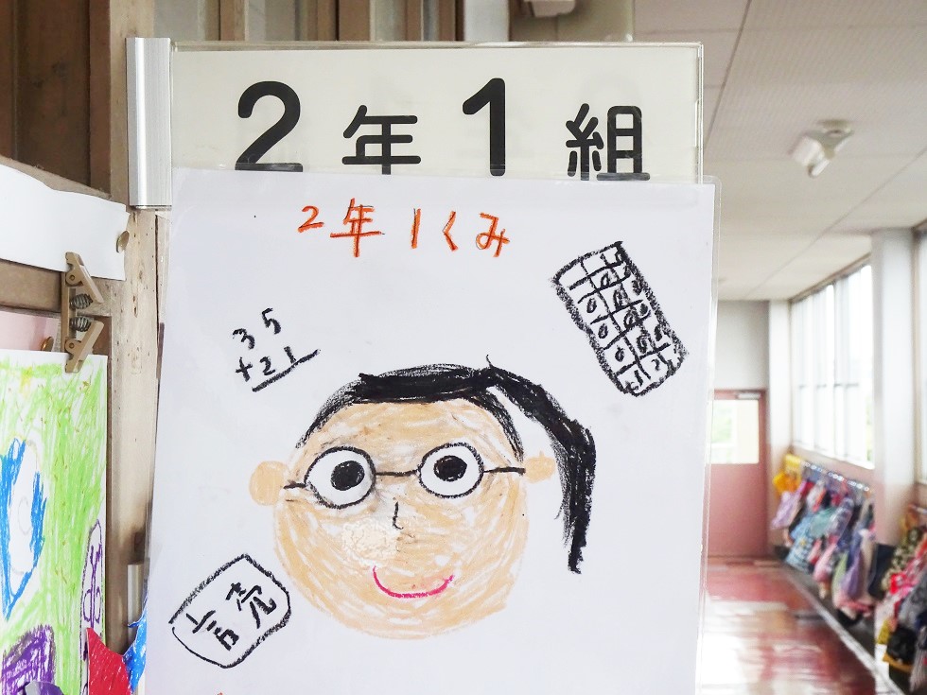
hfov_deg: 30.3
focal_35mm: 64
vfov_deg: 22.9
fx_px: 1714
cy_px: 348
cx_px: 464
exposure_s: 1/80
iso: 200
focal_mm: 10.95
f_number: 4.5
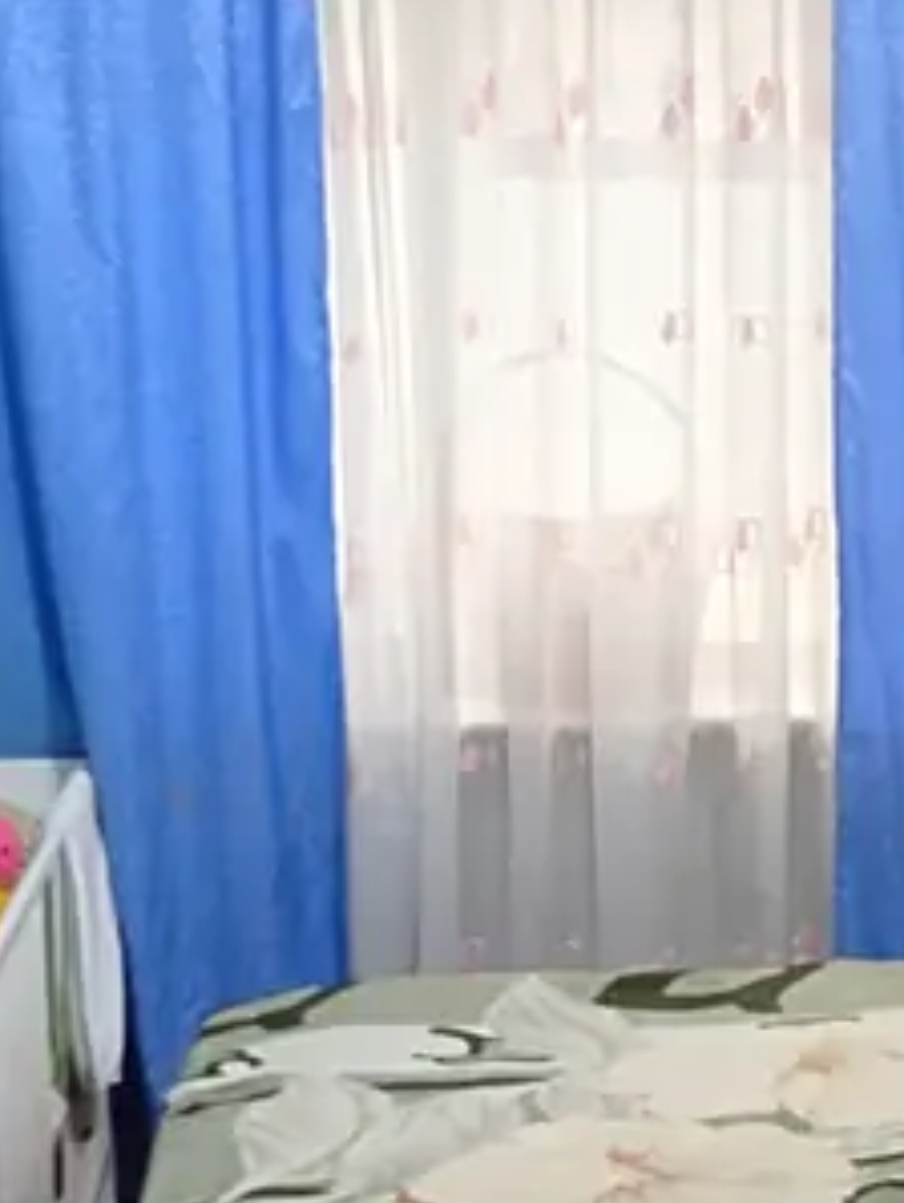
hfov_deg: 18.8
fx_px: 2608
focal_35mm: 75
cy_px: 813
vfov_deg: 25.8
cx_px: 1009
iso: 893
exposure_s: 1/25
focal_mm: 4.27
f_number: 1.8
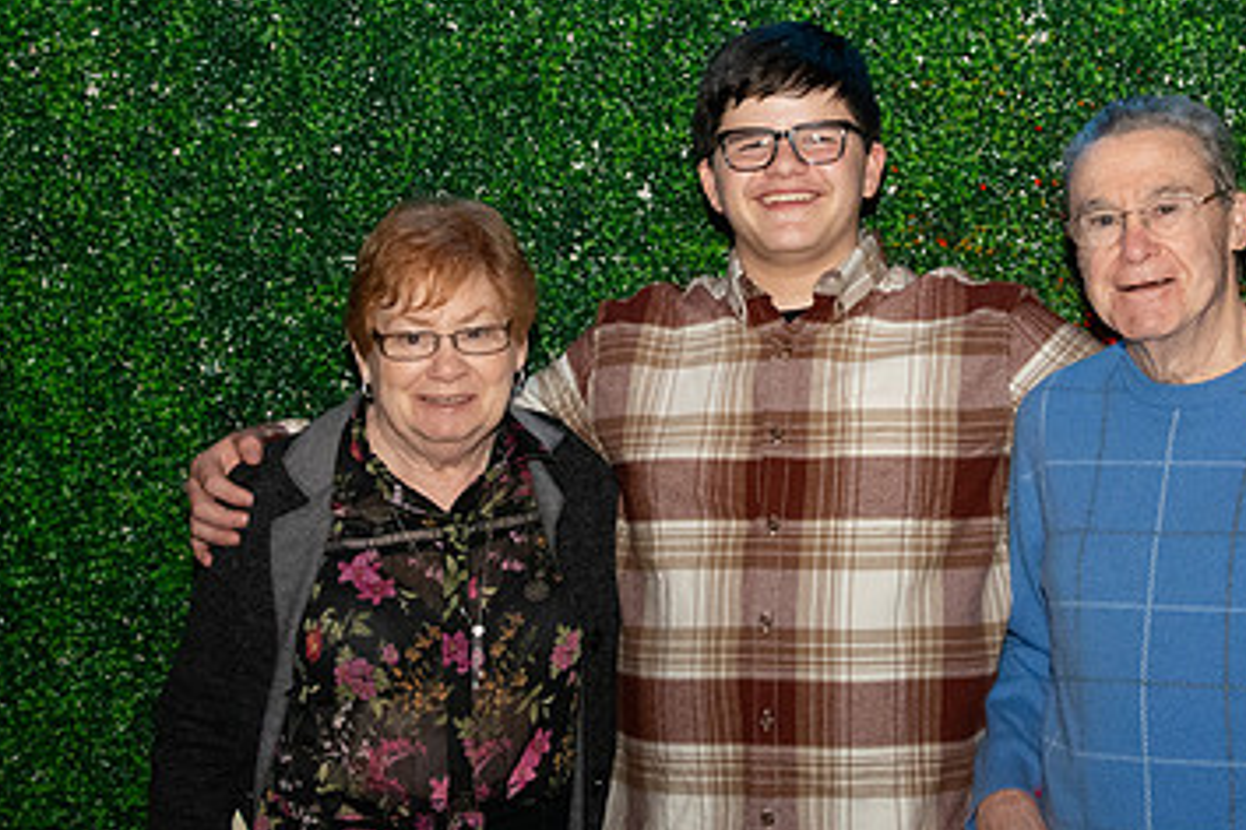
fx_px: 2976
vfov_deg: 15.8
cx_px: 771
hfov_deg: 23.6
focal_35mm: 86
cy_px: 227
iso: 4000
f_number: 11
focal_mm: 35
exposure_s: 1/250
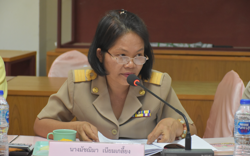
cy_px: 81
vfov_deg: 10.7
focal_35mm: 123
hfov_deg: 17.0
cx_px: 125
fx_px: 838
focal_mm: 80
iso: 2200
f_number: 5.3
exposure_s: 1/60
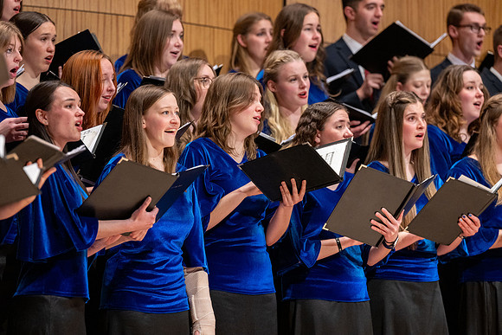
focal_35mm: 200
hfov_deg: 10.3
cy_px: 168
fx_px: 2789
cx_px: 251
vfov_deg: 6.9
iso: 2500
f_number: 4
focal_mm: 200
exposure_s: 1/200
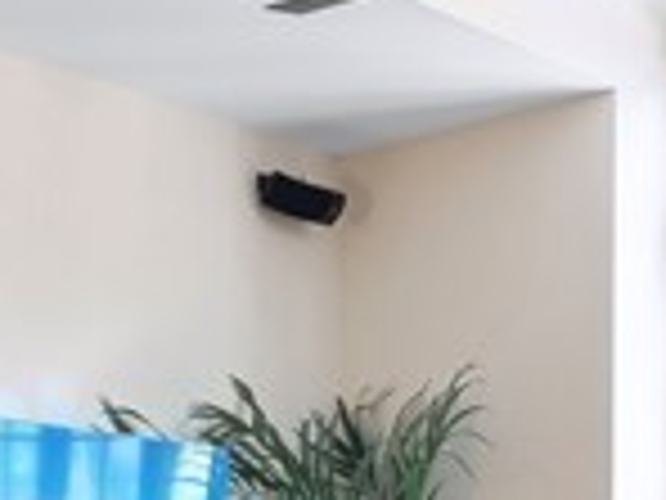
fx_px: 1866
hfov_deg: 19.6
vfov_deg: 14.3
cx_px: -14
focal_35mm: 97
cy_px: 730
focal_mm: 7
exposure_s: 1
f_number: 7.1
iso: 200
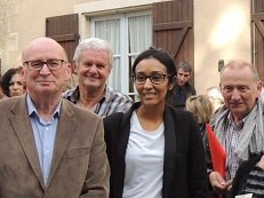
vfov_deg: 15.2
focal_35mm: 97
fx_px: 739
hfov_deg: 20.1
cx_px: 195
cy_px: 104
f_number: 3.3
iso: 100
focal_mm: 6.2
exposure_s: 1/160
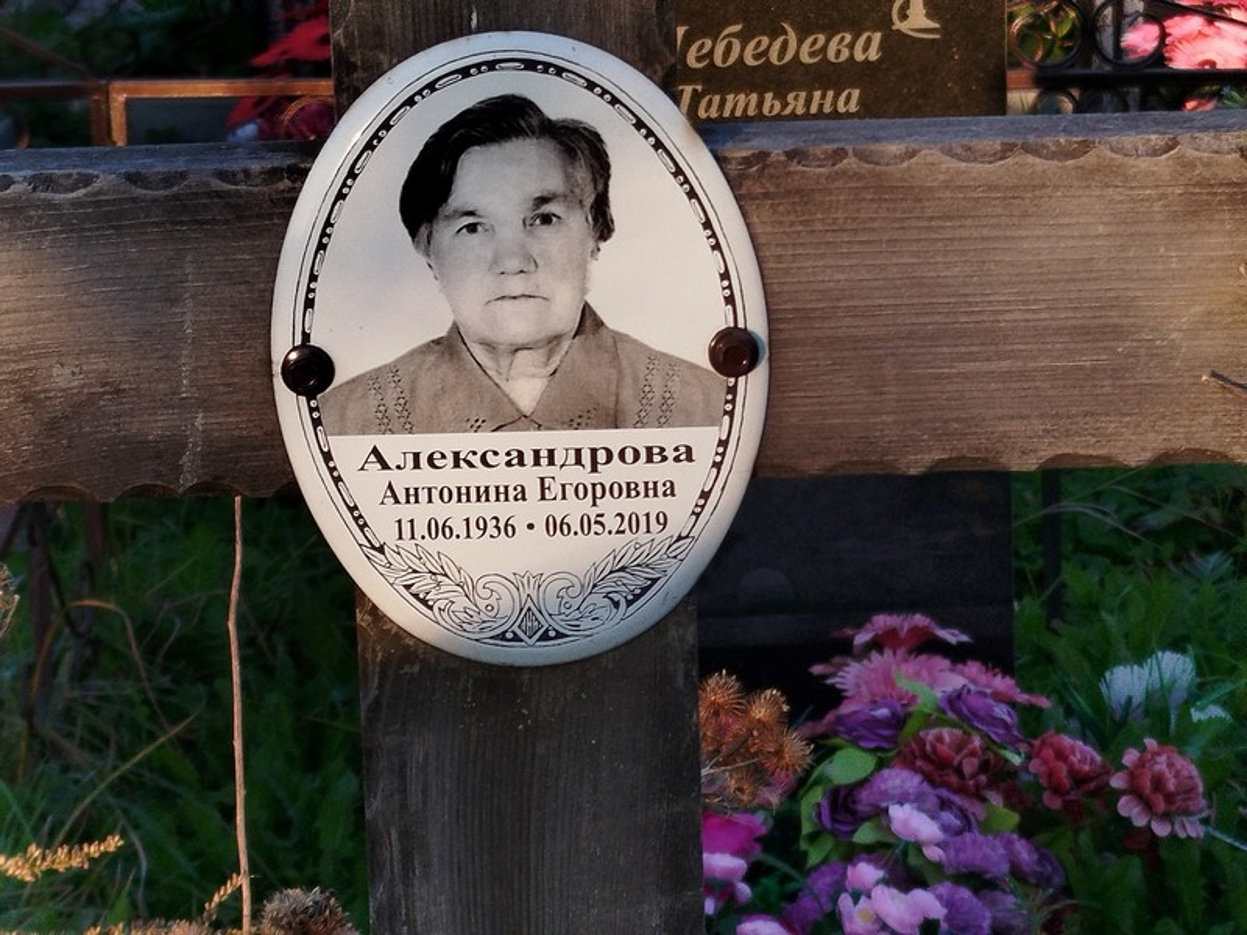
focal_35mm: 38
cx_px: 624
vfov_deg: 37.7
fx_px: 1369
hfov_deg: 49.0
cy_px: 468
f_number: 1.7
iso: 50
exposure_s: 1/193
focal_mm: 5.31
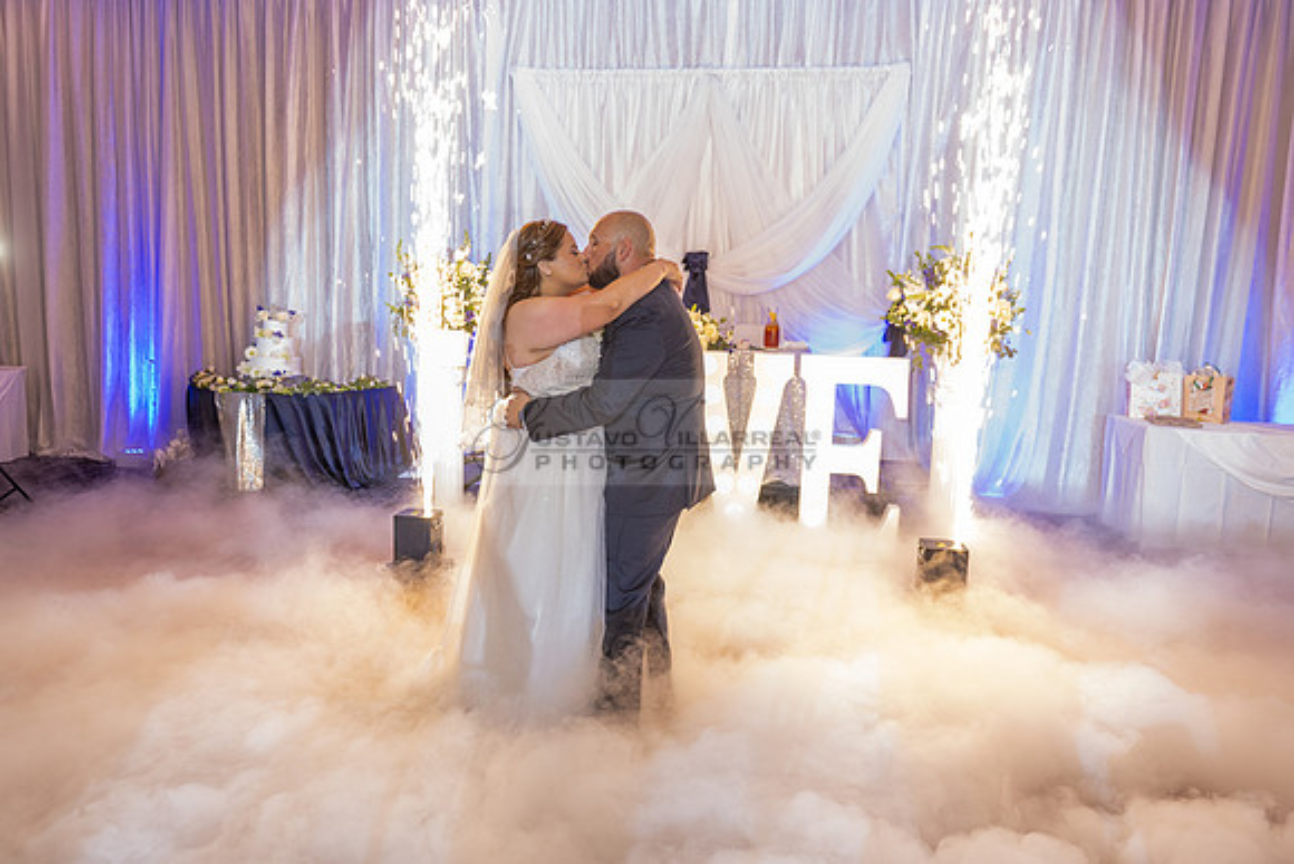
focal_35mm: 26
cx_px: 615
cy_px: 430
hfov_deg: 69.1
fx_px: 938
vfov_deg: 49.4
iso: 1600
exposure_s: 1/160
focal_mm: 24
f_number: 3.5
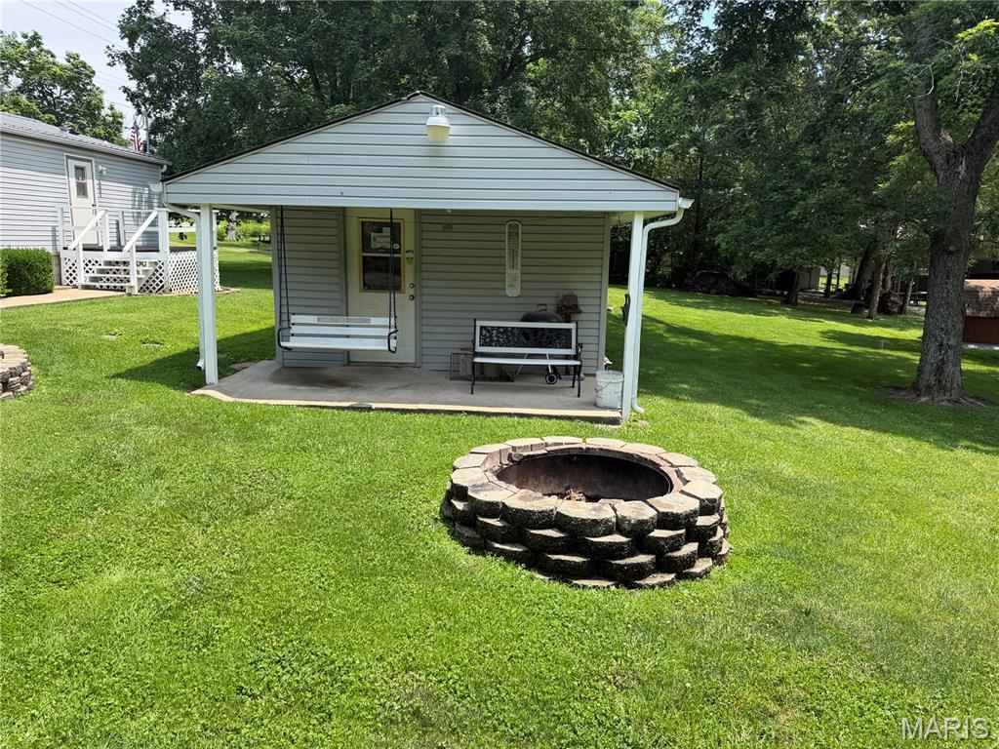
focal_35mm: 24
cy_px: 374
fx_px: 693
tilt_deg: -10.8
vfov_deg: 56.8
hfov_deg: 71.6
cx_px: 500
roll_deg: +0.1
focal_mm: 6.76
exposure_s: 1/2169
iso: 80
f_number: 1.78
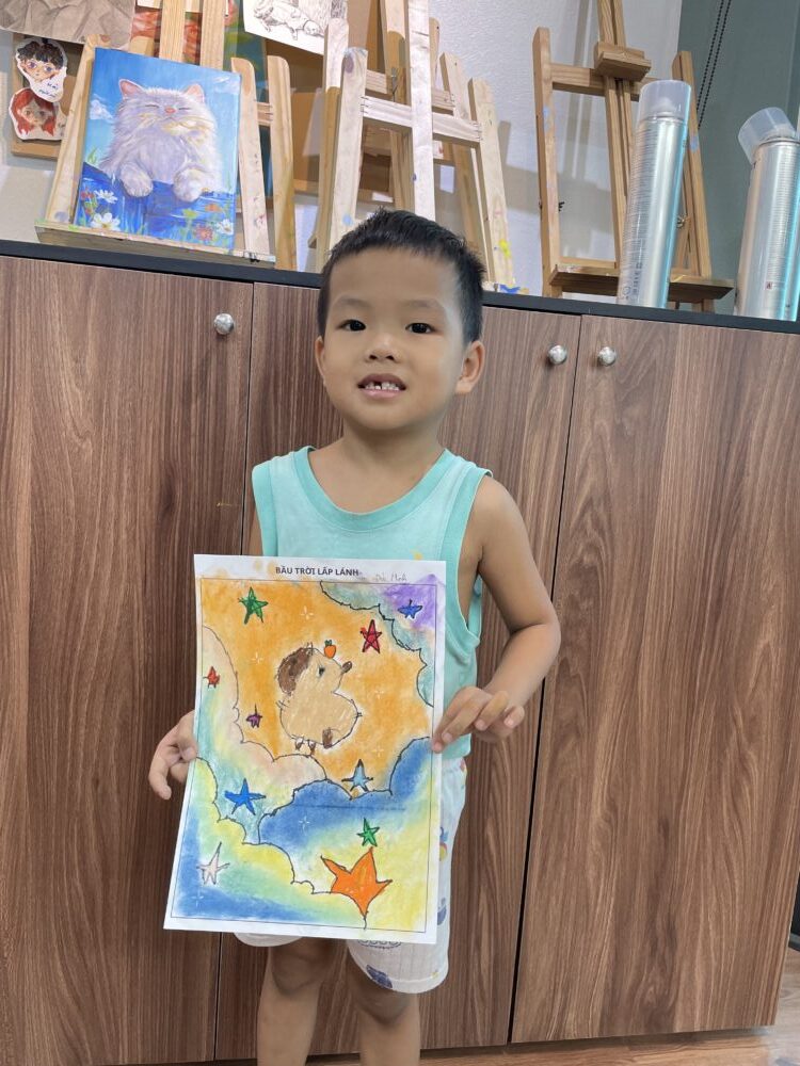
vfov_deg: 67.3
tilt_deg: -6.9
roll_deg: -4.5
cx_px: 400
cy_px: 533
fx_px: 801
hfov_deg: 53.1
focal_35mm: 26
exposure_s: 1/100
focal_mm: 4.2
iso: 100
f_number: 1.6
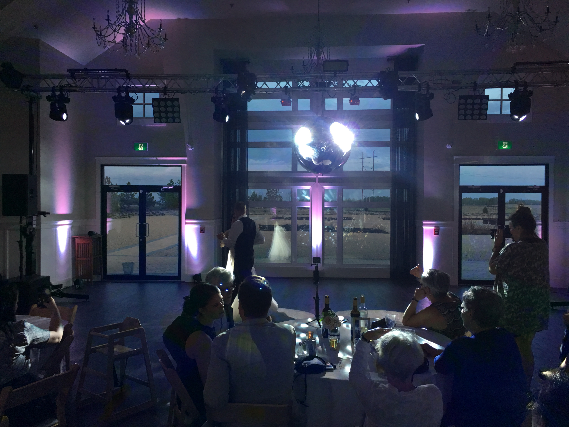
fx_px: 477
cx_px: 284
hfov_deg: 61.7
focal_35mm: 29
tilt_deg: -0.9
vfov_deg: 48.2
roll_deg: -0.9
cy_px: 214
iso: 40
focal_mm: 4.15
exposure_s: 1/30
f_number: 2.2
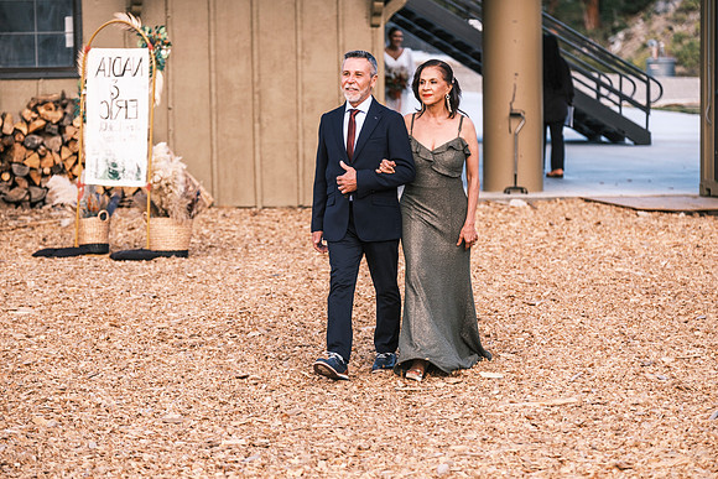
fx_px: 2932
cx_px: 359
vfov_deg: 9.3
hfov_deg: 14.0
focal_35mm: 147
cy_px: 240
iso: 400
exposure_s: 1/1100
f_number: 2.8
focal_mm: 98.2
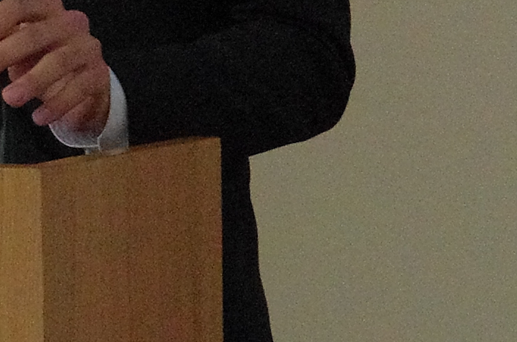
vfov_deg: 1.7
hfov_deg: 2.6
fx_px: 11234
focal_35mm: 784
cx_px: 9
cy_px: 141
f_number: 7.1
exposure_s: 1/100
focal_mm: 75
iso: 3200
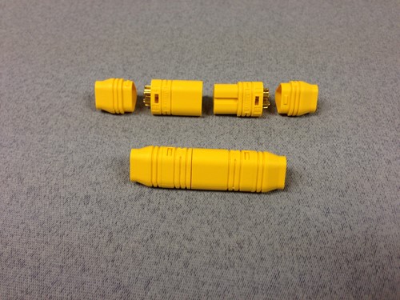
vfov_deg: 42.9
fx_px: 381
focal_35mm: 33
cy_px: 150
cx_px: 200
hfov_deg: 55.4
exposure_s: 1/40
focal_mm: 4.12
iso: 64
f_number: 2.4
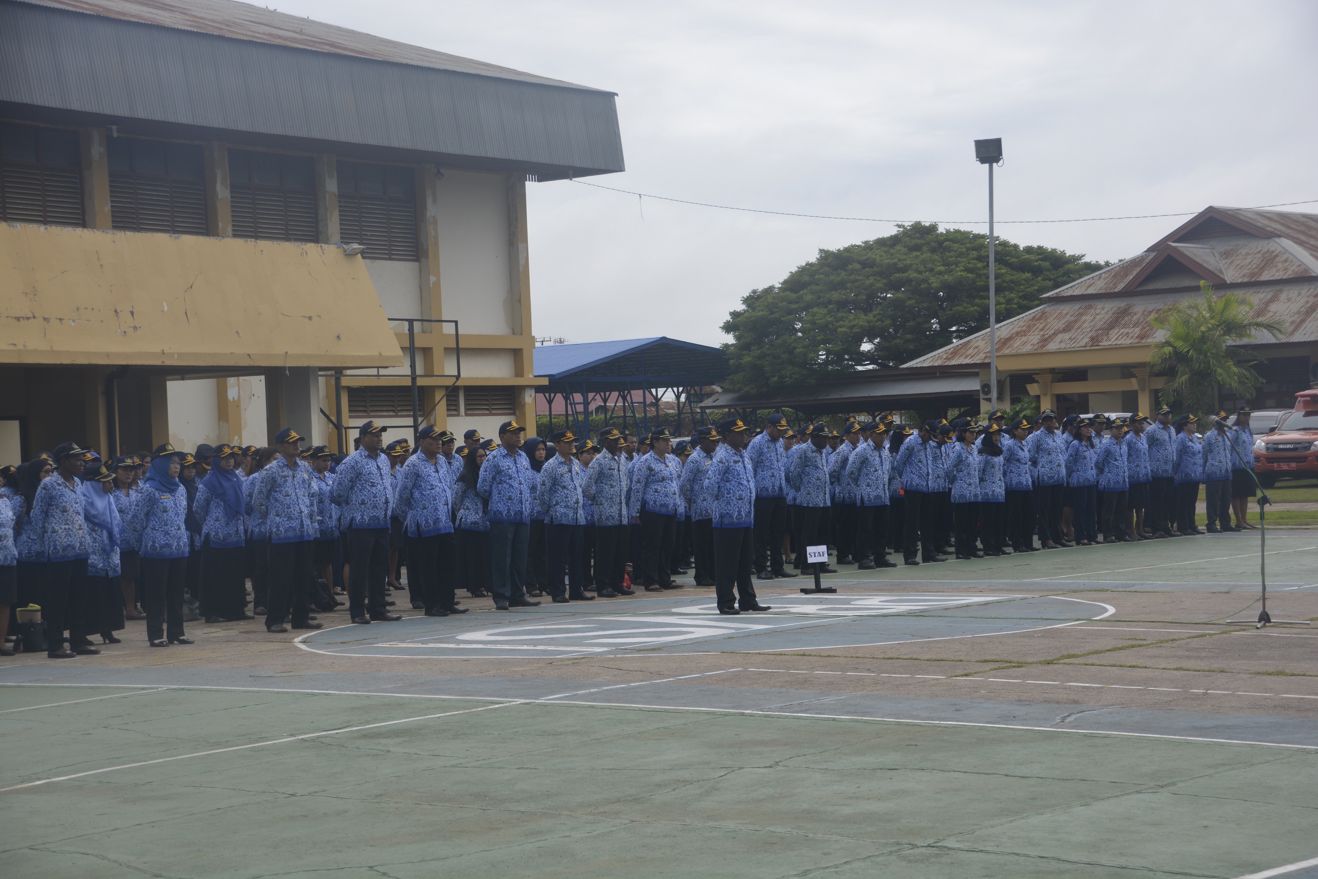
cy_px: 440
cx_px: 659
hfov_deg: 30.5
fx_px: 2416
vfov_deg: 20.6
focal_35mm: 66
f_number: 8
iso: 160
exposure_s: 1/250
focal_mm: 44
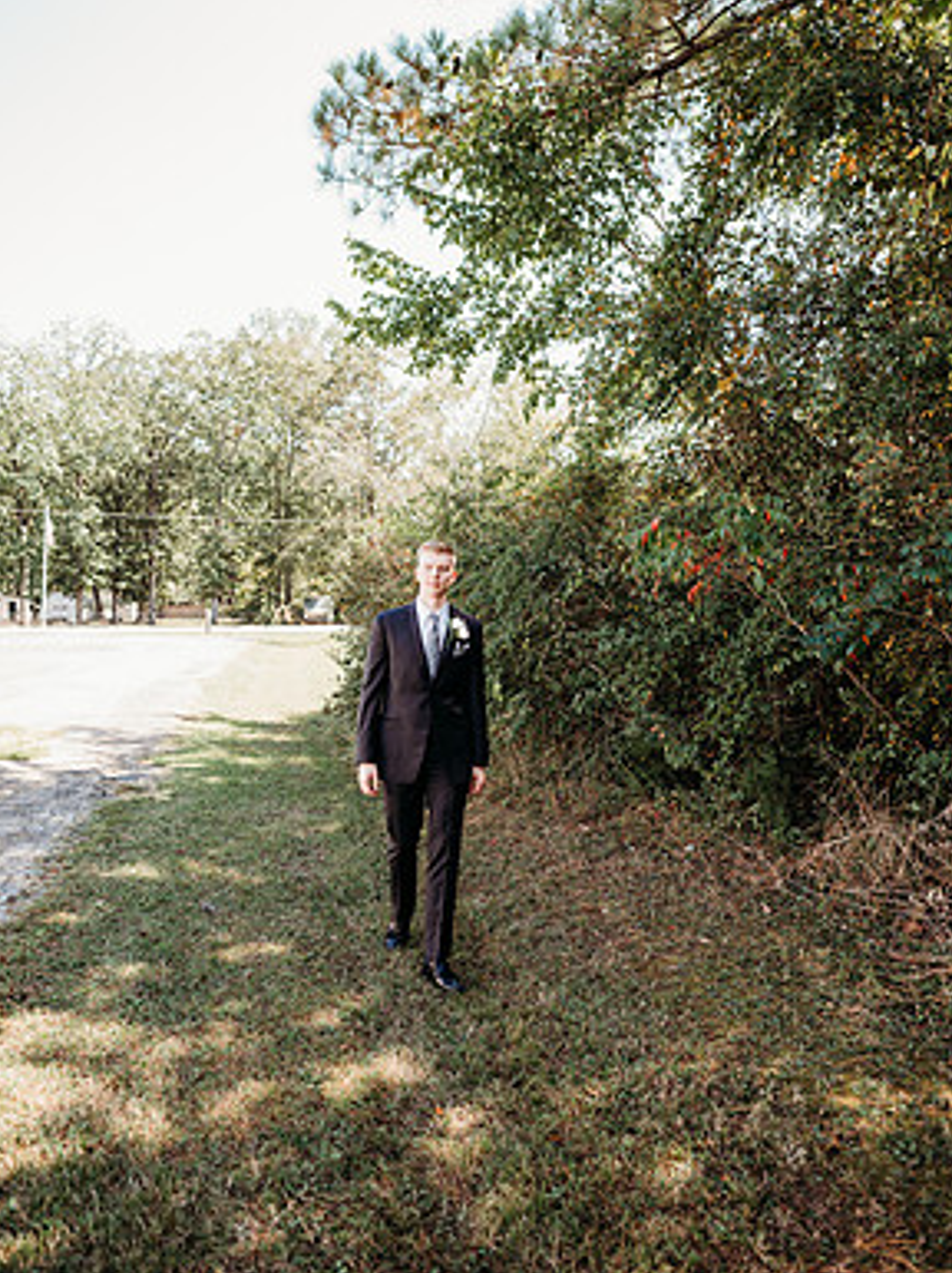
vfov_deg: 65.2
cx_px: 486
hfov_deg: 51.3
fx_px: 992
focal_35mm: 27
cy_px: 575
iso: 200
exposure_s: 1/400
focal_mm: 24
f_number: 2.8
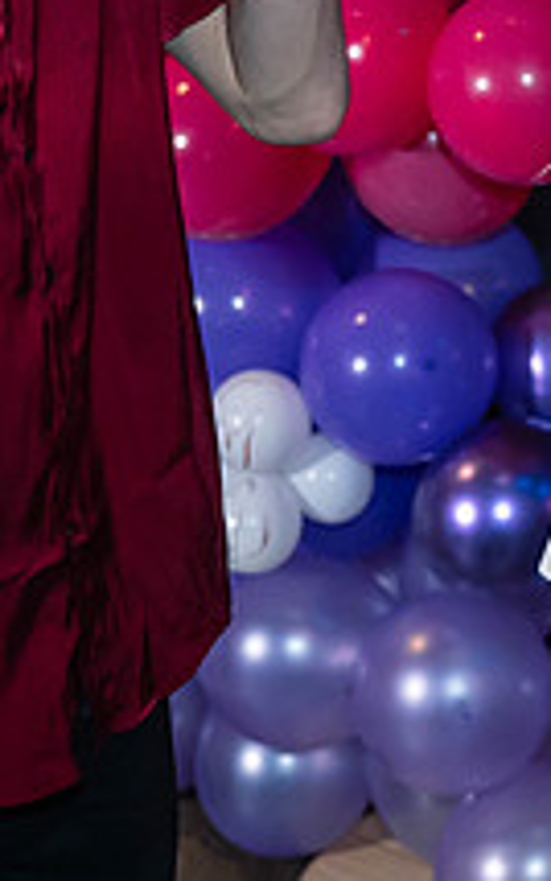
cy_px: -54
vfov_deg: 13.5
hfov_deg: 8.4
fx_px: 3647
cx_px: 835
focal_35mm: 152
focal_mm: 42
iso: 4000
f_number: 2.2
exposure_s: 1/250
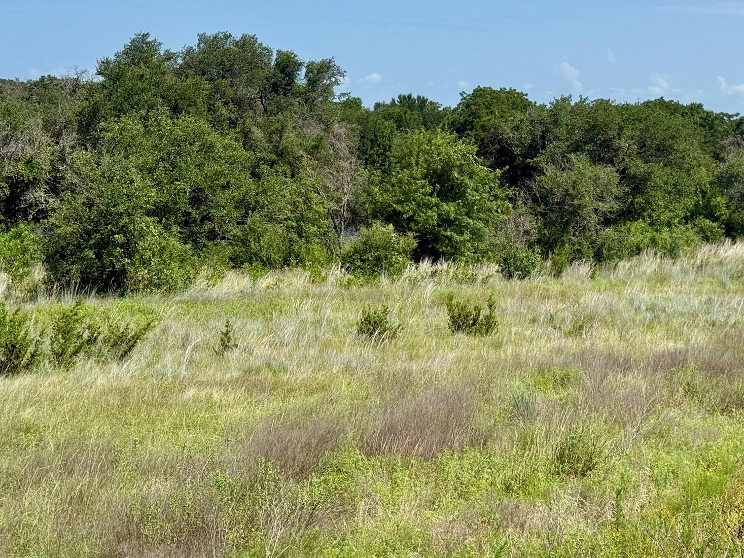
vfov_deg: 21.8
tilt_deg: -1.2
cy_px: 178
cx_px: 506
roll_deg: -1.7
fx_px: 1440
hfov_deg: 28.7
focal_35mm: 67
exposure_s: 1/6024
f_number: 1.78
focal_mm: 6.76
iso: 80
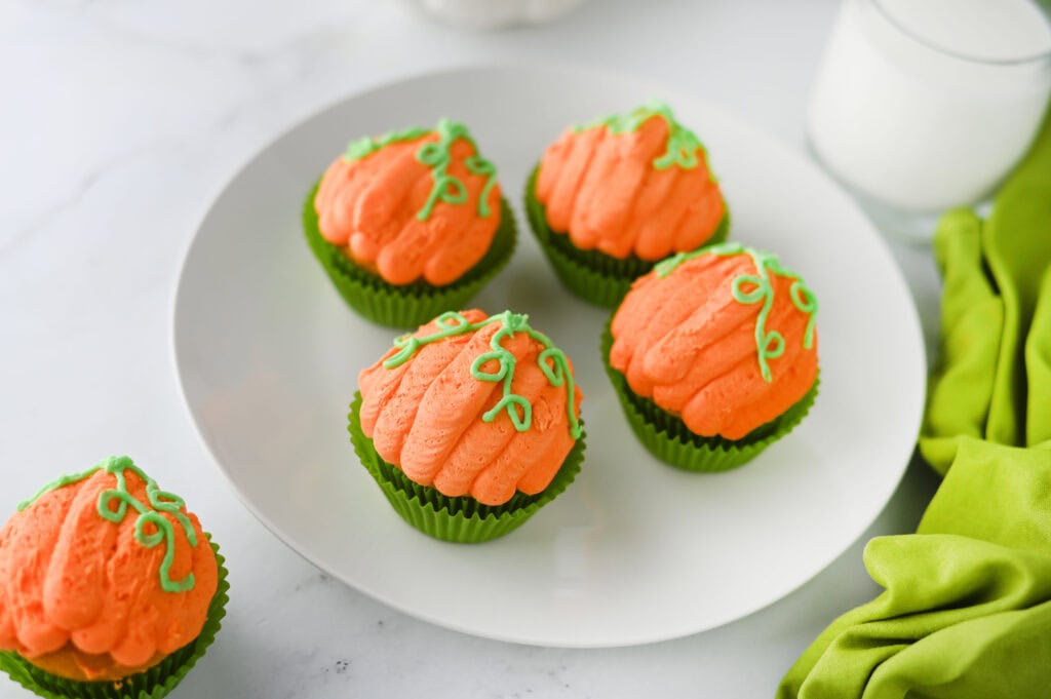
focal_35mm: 50
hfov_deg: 39.6
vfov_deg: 26.9
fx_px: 1459
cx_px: 526
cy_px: 350
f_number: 3.2
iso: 110
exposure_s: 1/160
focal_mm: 50
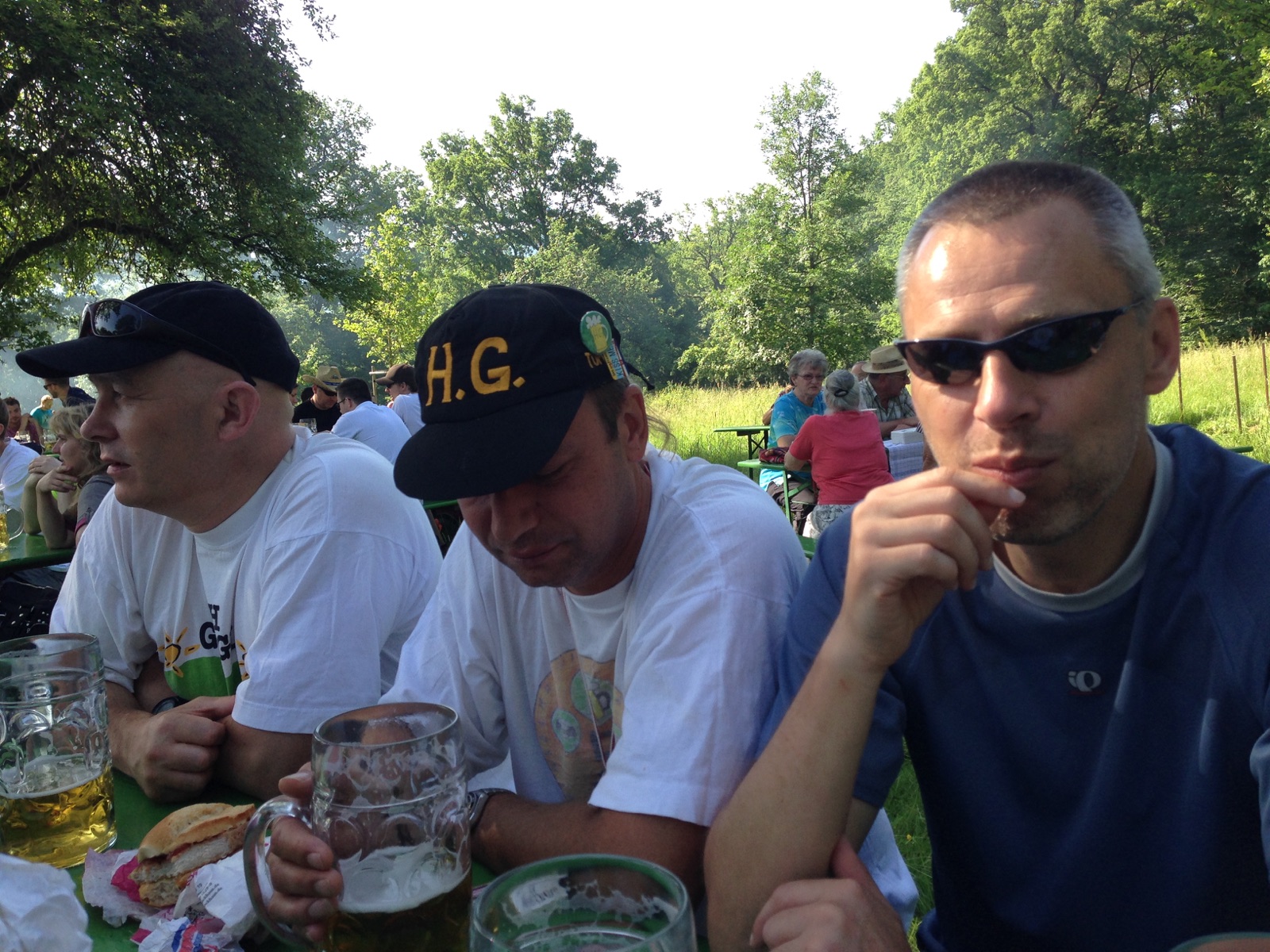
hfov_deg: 55.4
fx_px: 1211
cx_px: 635
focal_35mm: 33
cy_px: 476
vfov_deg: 42.9
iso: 50
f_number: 2.4
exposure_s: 1/321
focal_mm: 4.12
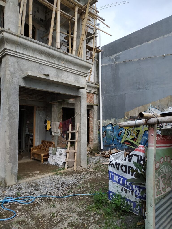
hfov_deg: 56.8
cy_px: 114
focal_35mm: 24
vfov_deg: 71.6
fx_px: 159
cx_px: 86
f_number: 1.9
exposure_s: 1/647
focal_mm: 3.94
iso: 250
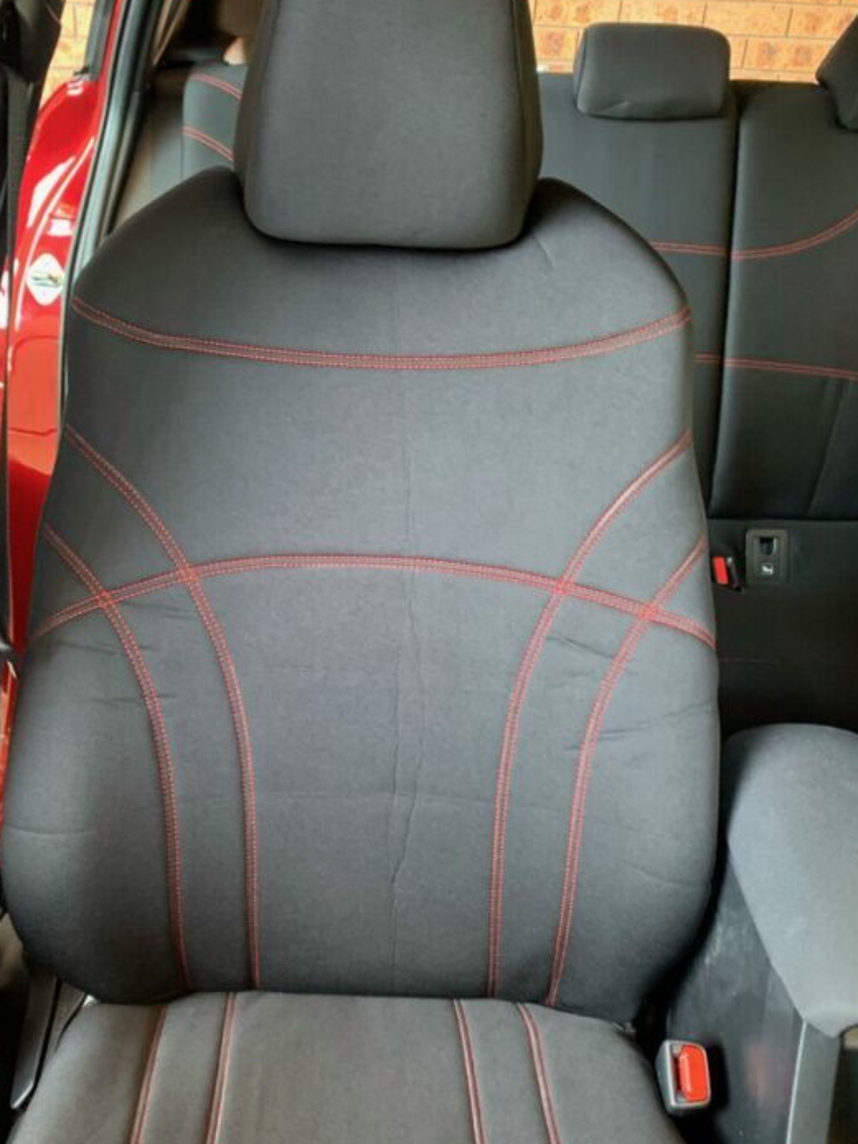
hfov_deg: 40.5
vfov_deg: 52.6
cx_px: 345
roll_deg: -2.5
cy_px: 613
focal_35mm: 35
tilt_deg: -29.1
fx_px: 1156
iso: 250
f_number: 1.8
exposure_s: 1/33
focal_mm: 4.25
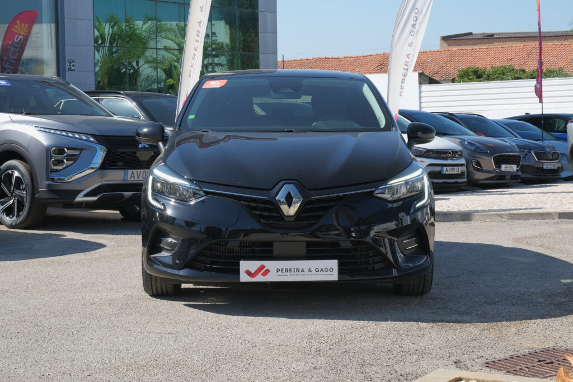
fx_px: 1066
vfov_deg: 20.3
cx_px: 286
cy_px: 191
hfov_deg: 30.1
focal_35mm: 67
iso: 160
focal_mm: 44.5
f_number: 9
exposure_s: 1/200
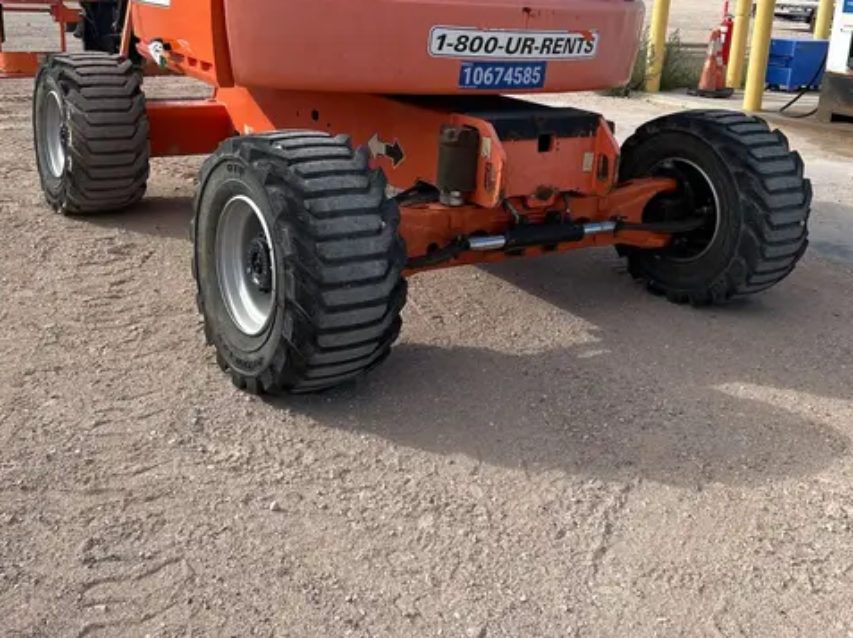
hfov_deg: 46.8
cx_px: 410
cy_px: 192
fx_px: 985
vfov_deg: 35.4
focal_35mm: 40
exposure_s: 1/2915
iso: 50
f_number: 1.5
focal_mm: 5.7
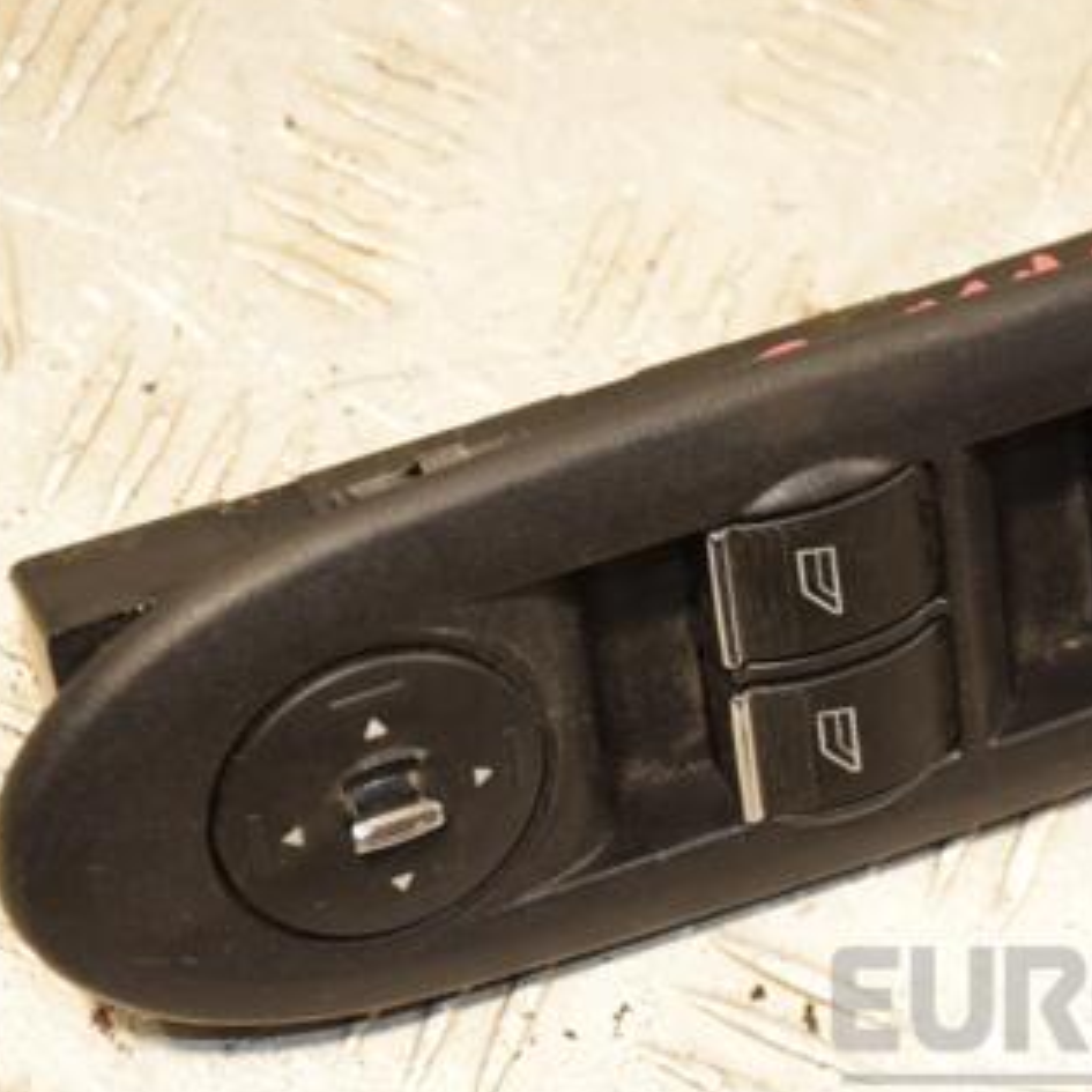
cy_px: 537
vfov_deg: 12.4
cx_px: 766
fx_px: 5032
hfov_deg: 12.4
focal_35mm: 141
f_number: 5
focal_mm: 58
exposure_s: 1/200
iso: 800
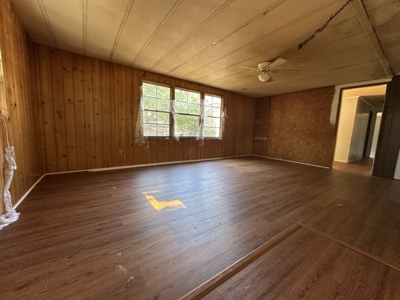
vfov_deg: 85.7
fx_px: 162
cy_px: 150
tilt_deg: -6.2
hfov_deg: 102.1
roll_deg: -1.7
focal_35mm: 14
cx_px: 200
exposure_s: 1/99
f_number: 2.2
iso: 250
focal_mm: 2.22
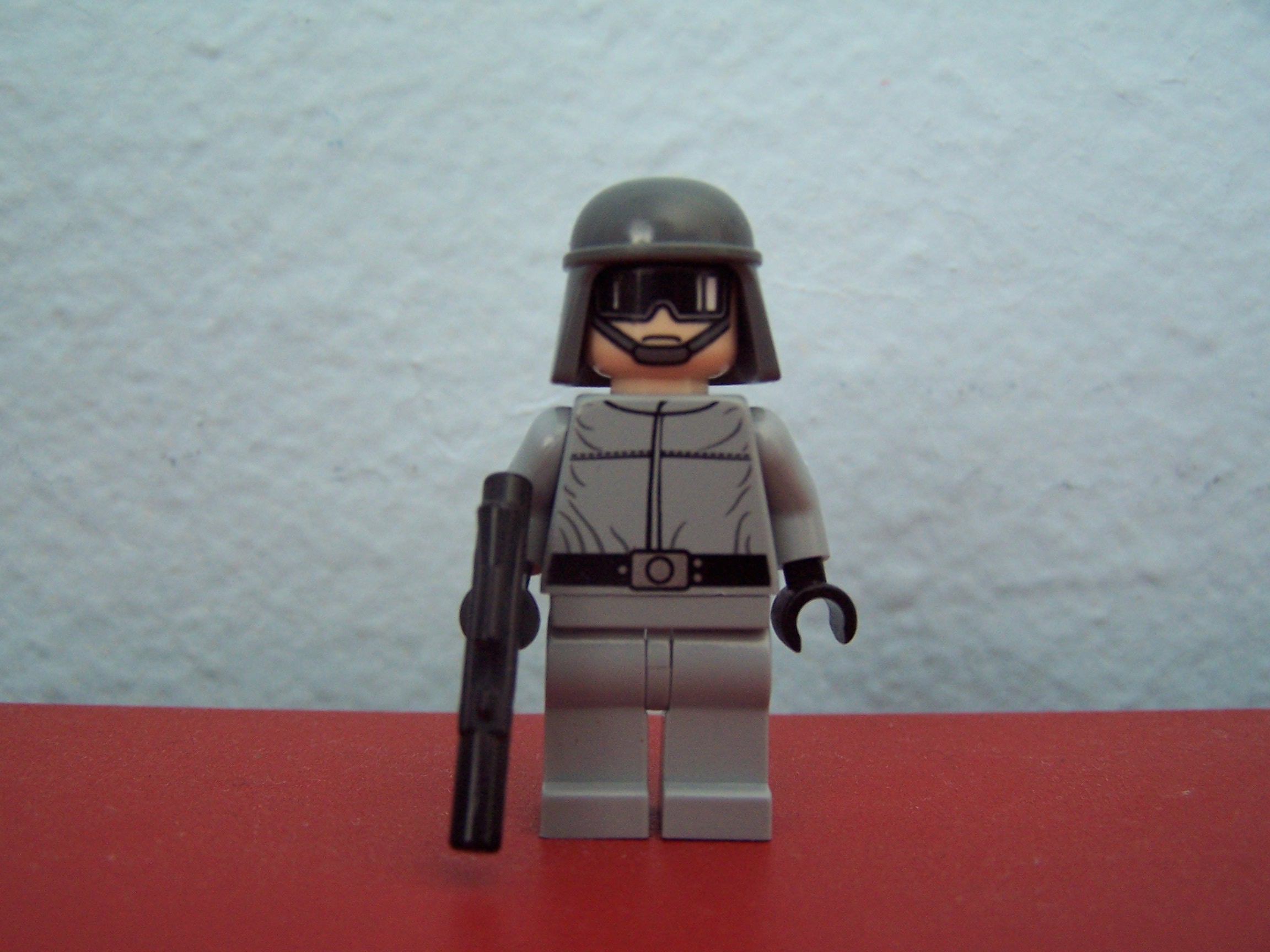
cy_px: 476
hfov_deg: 49.0
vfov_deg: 37.7
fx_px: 1394
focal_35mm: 38
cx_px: 635
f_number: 2.8
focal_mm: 6.3
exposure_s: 1/15
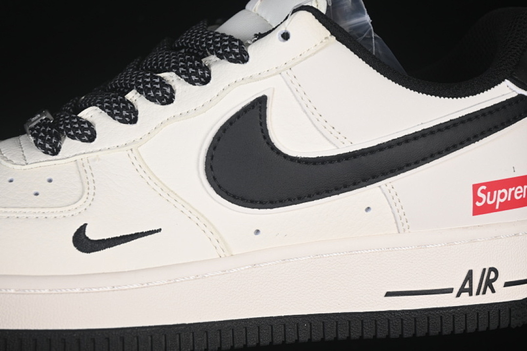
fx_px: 1098
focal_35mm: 75
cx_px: 264
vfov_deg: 18.2
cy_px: 176
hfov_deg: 27.0
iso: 160
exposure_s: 1/80
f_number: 7.1
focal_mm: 50
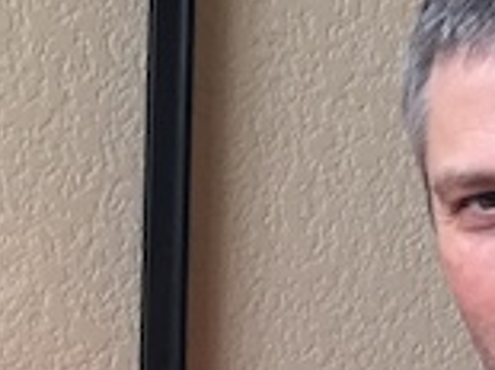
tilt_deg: -1.0
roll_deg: -1.1
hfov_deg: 9.6
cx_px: -224
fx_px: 2886
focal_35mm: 202
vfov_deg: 7.2
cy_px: 565
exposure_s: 1/30
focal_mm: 4.15
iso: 32
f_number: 2.2
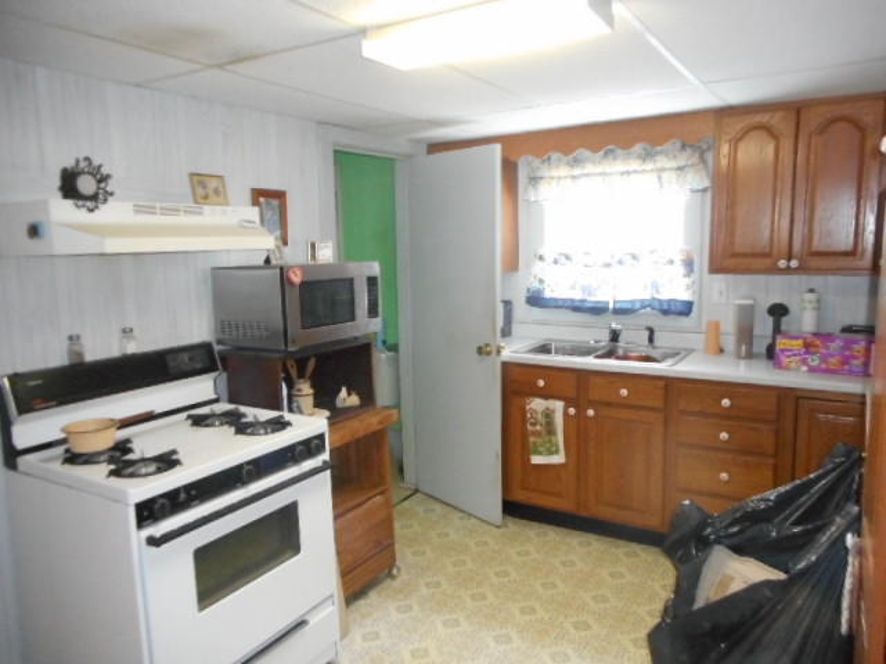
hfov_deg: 69.4
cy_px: 332
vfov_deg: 54.9
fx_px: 640
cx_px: 443
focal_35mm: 25
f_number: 3.7
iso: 720
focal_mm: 4.5
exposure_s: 1/25
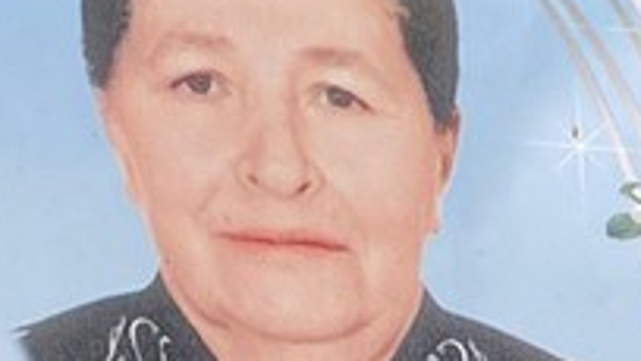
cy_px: 932
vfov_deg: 5.8
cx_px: 1615
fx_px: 3401
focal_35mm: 200
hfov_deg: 9.4
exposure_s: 1/161
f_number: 1.8
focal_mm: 4.25
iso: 32
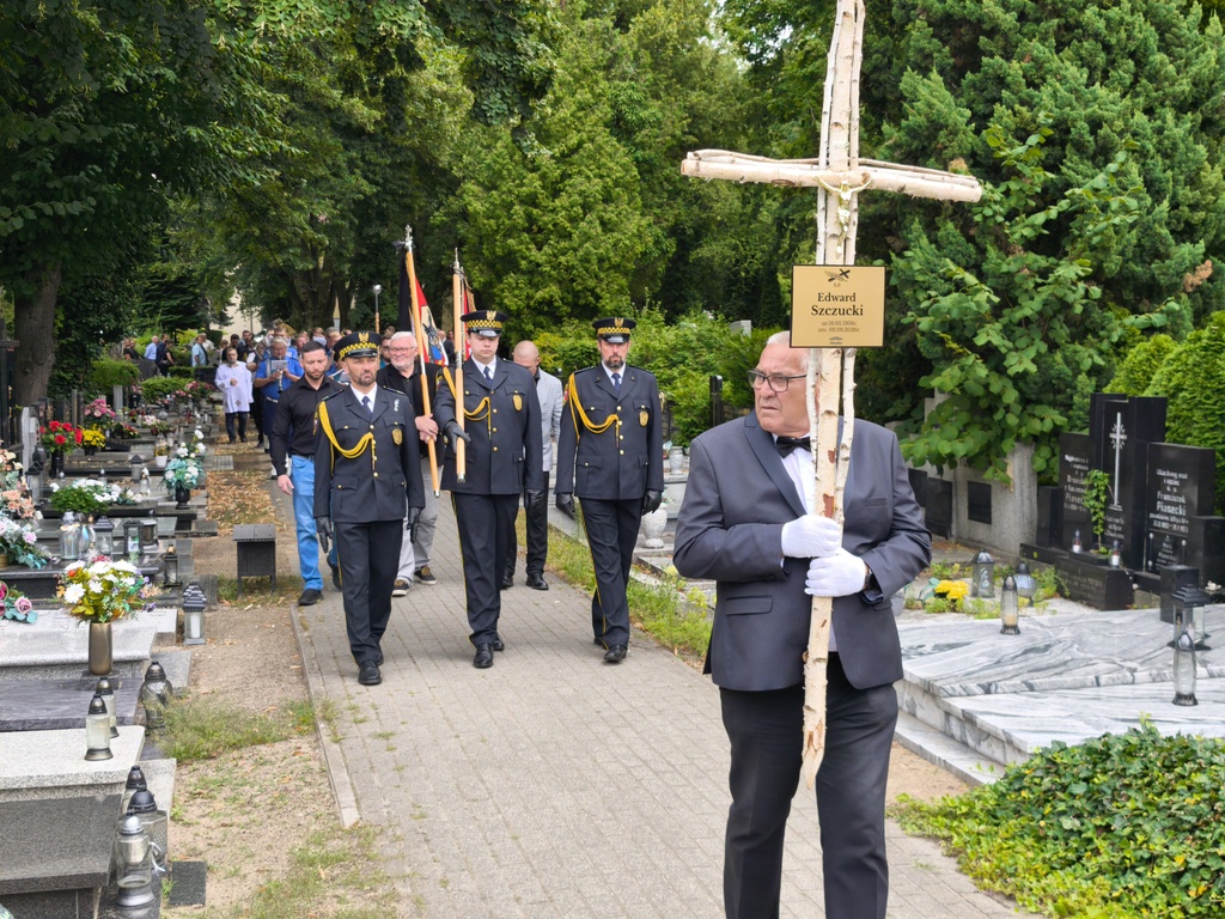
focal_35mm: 46
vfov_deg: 31.5
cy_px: 460
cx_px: 612
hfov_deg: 41.2
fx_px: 1628
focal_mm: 6.57
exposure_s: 1/610
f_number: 1.6
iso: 50
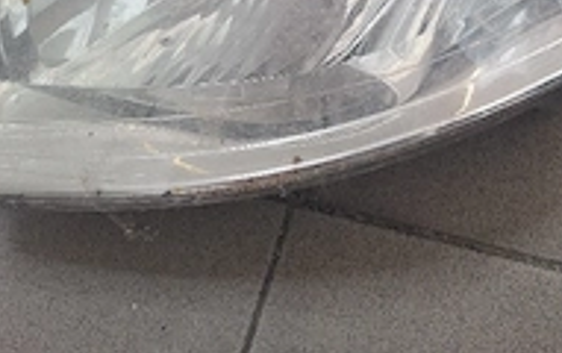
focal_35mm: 51
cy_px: -85
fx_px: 782
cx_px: 435
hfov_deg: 38.3
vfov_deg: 23.0
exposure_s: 1/50
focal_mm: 5.54
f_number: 1.8
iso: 160
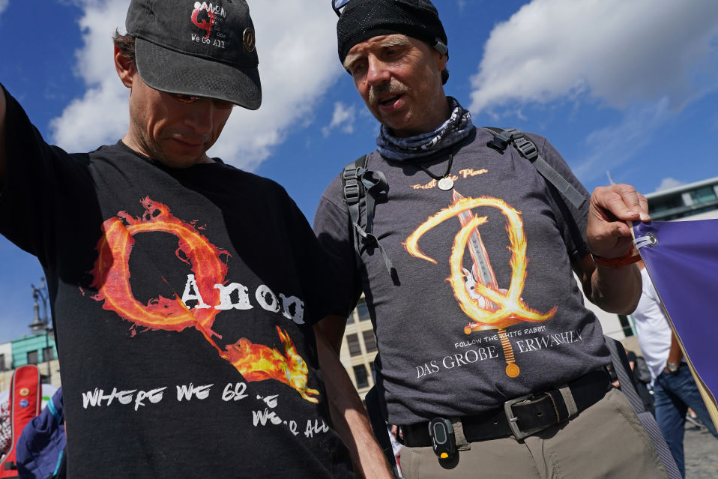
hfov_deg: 60.3
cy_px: 236
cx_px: 355
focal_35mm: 31
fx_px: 618
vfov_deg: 42.3
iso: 800
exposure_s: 1/800
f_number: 7.1
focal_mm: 29
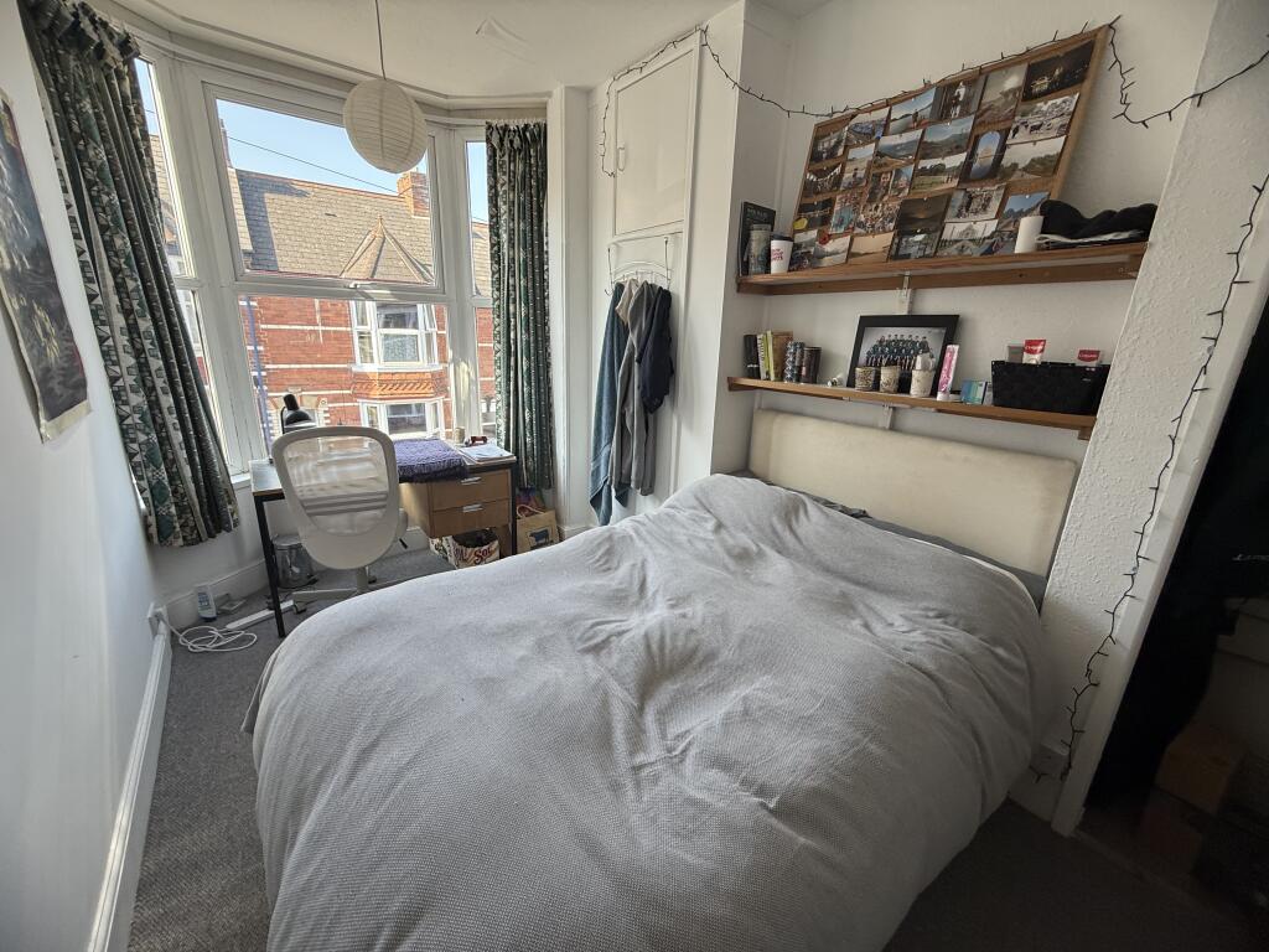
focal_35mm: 14
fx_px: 513
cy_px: 476
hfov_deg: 102.1
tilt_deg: -14.7
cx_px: 634
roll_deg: -2.2
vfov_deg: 85.7
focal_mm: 2.22
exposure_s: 1/99
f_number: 2.2
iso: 80
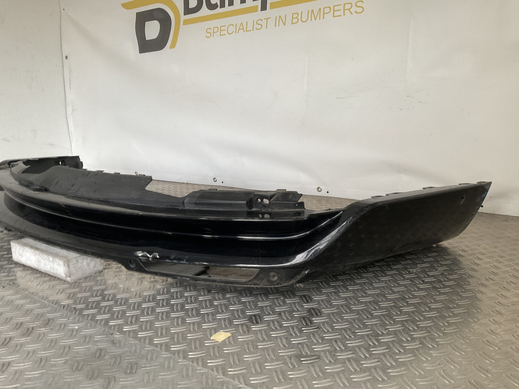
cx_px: 260
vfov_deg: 48.2
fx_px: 435
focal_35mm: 29
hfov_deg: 61.7
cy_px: 194
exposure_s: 1/60
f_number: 1.8
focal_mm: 3
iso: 80
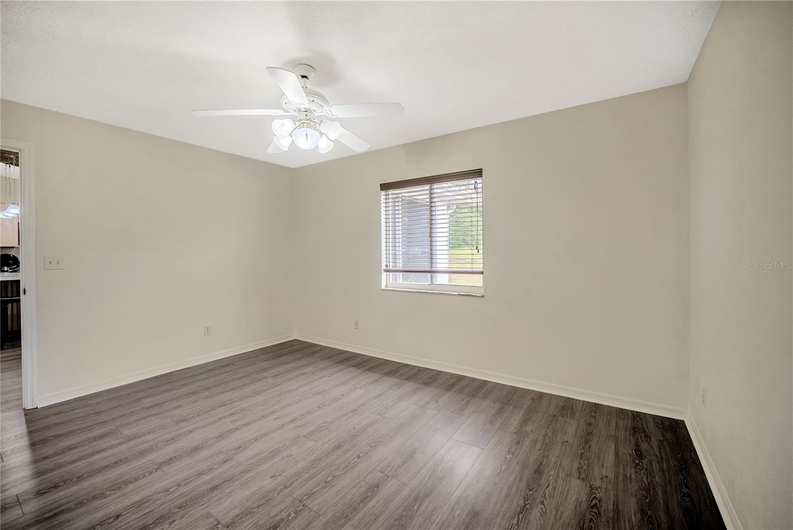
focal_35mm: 14
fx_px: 308
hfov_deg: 104.2
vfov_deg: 81.3
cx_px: 396
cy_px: 265
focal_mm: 14
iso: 3200
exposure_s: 1/8000
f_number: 3.5
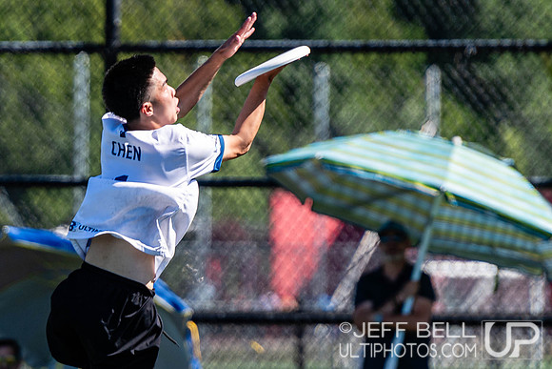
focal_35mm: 679
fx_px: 10415
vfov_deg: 2.0
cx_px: 206
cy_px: 181
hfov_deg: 3.0
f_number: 3.2
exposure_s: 1/1250
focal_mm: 200
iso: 100
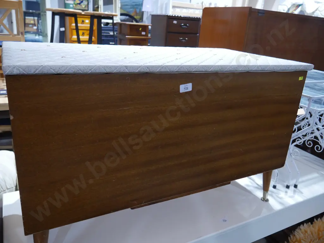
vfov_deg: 49.8
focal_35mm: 28
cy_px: 122
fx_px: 262
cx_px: 162
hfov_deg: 63.4
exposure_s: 1/60
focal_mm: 14
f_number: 4
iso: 1000
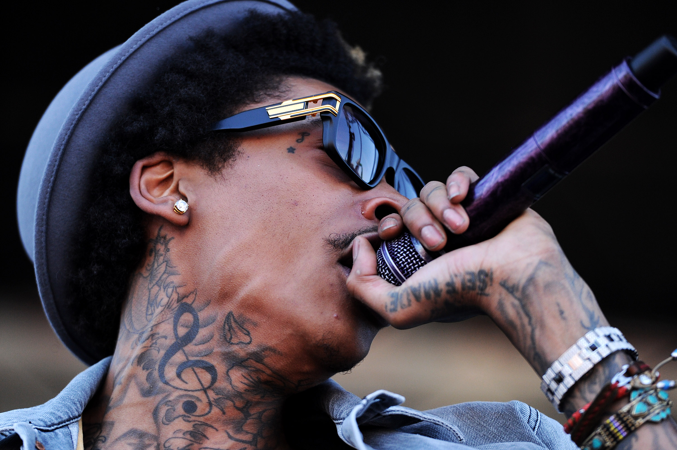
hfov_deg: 10.3
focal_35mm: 200
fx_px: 3759
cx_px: 338
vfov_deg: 6.9
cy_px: 225
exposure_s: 1/2500
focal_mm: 200
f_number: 3.2
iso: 1000
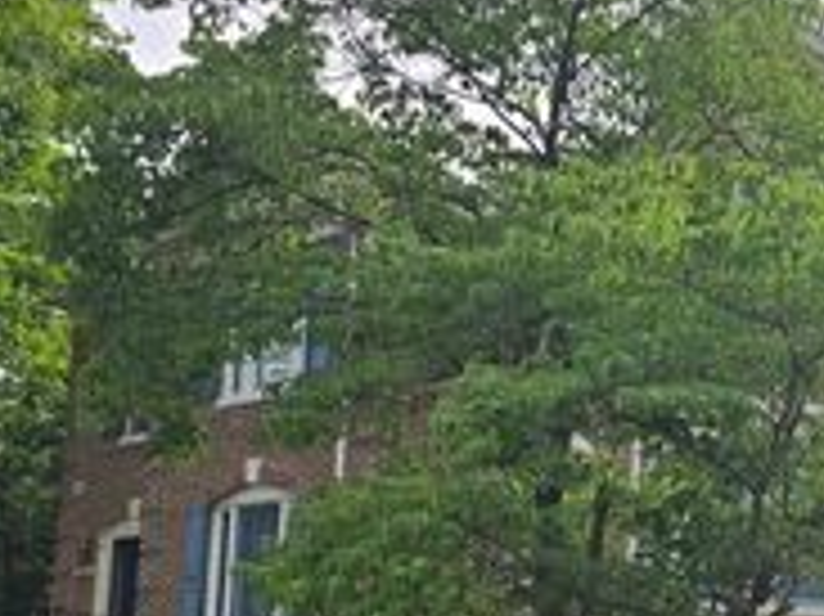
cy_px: 699
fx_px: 1499
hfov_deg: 27.3
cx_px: 977
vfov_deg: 21.9
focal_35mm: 63
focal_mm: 6.3
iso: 12
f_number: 1.7
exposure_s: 1/593
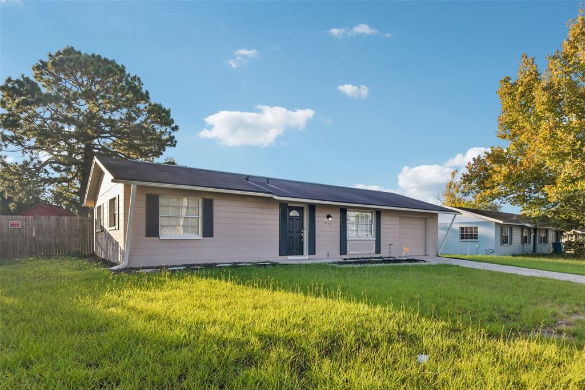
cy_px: 195
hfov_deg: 84.0
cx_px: 292
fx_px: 325
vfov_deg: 61.9
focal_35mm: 20
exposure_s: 1/500
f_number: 8
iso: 400
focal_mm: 20
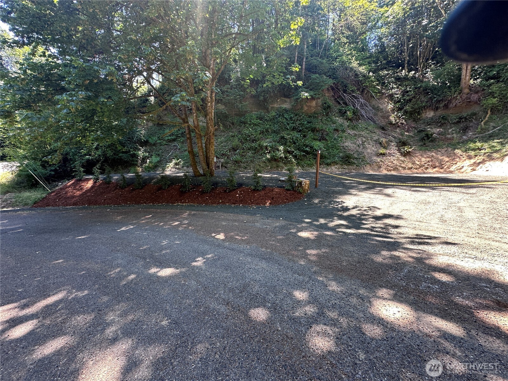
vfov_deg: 85.7
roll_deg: -2.1
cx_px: 254
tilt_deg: -8.0
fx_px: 205
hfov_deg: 102.1
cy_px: 190
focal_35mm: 14
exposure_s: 1/99
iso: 100
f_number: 2.2
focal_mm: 2.22
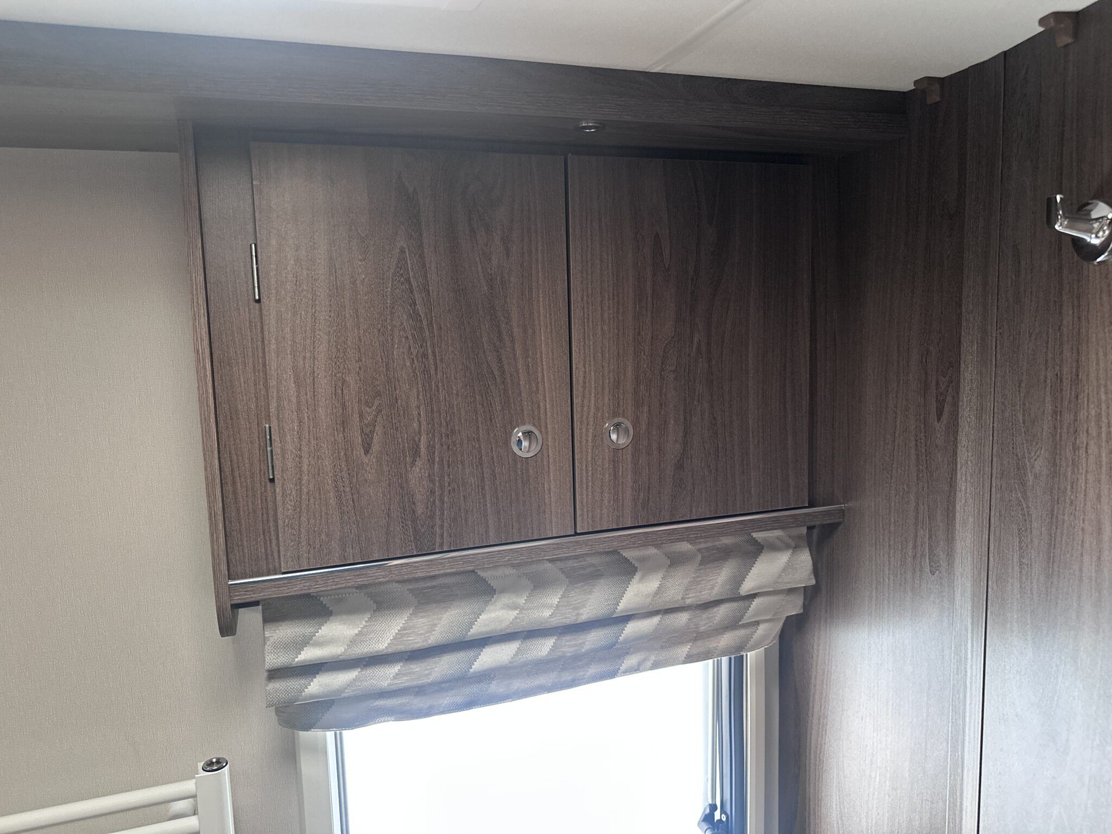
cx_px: 556
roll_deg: +1.7
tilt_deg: -5.6
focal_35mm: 24
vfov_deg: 56.8
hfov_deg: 71.6
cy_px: 417
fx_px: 771
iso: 320
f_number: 1.78
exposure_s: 1/60
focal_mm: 6.86
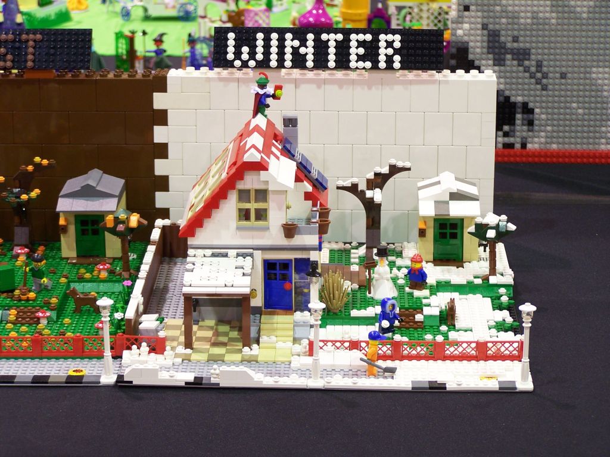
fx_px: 1850
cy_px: 228
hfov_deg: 18.7
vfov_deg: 14.1
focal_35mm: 105
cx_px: 305
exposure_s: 1/3
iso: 80
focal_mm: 17.5
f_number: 3.2
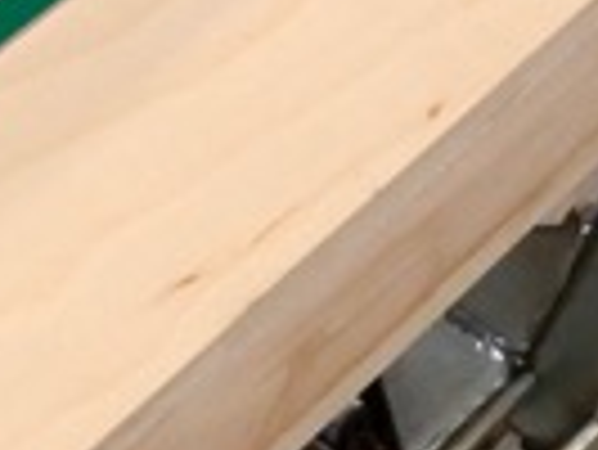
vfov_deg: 7.6
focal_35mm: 180
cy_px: -675
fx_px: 3112
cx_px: -904
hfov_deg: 9.6
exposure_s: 1/60
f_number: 8
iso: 1600
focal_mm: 15
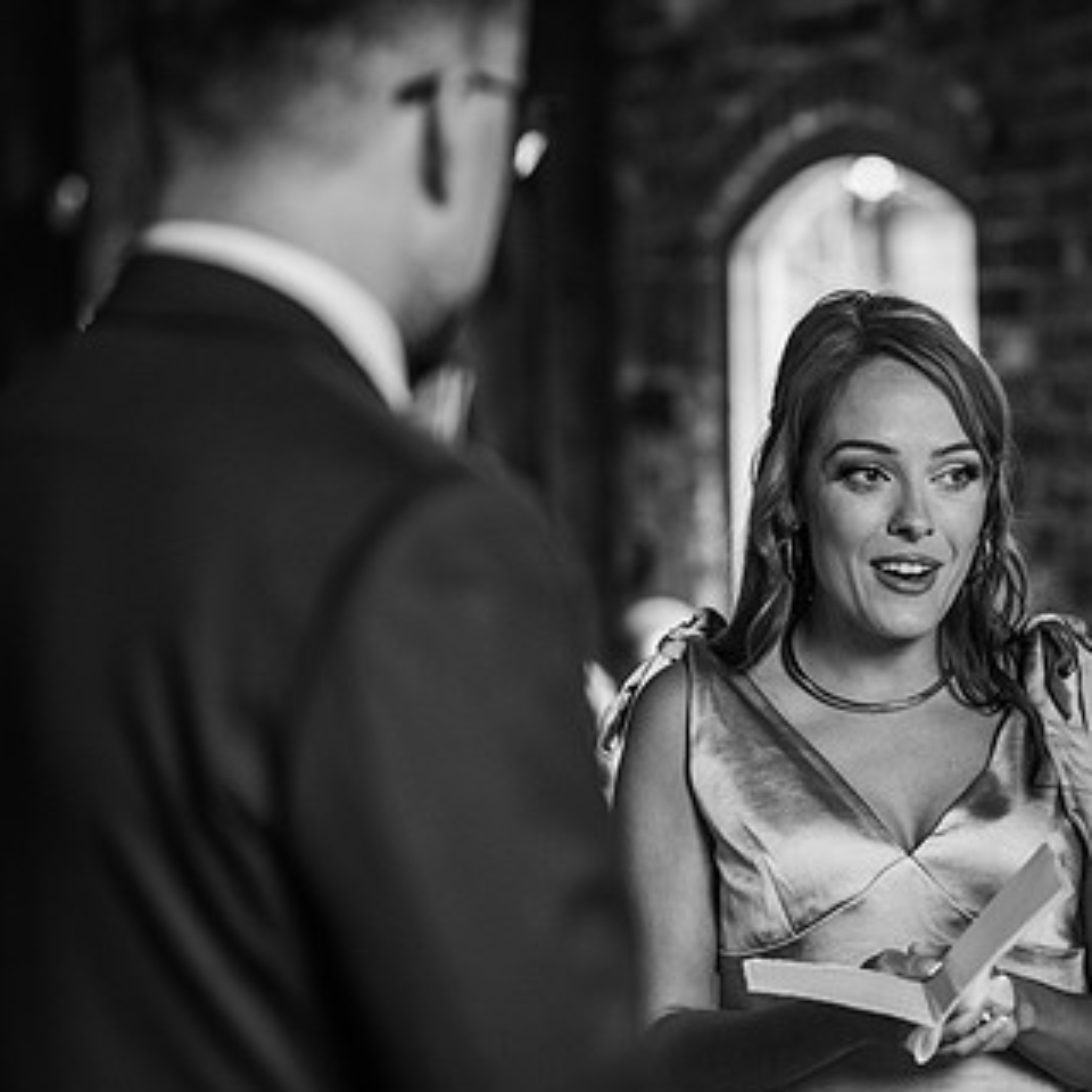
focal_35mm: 131
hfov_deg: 13.2
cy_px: 543
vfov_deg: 13.3
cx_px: 928
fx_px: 4675
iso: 900
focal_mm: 85
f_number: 2.5
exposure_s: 1/200
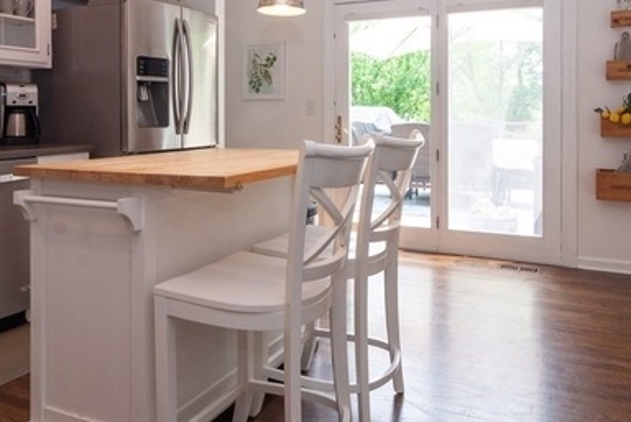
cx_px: 337
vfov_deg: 42.5
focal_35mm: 30
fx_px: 526
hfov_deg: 61.8
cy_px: 109
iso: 200
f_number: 9
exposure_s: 1/13
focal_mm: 12
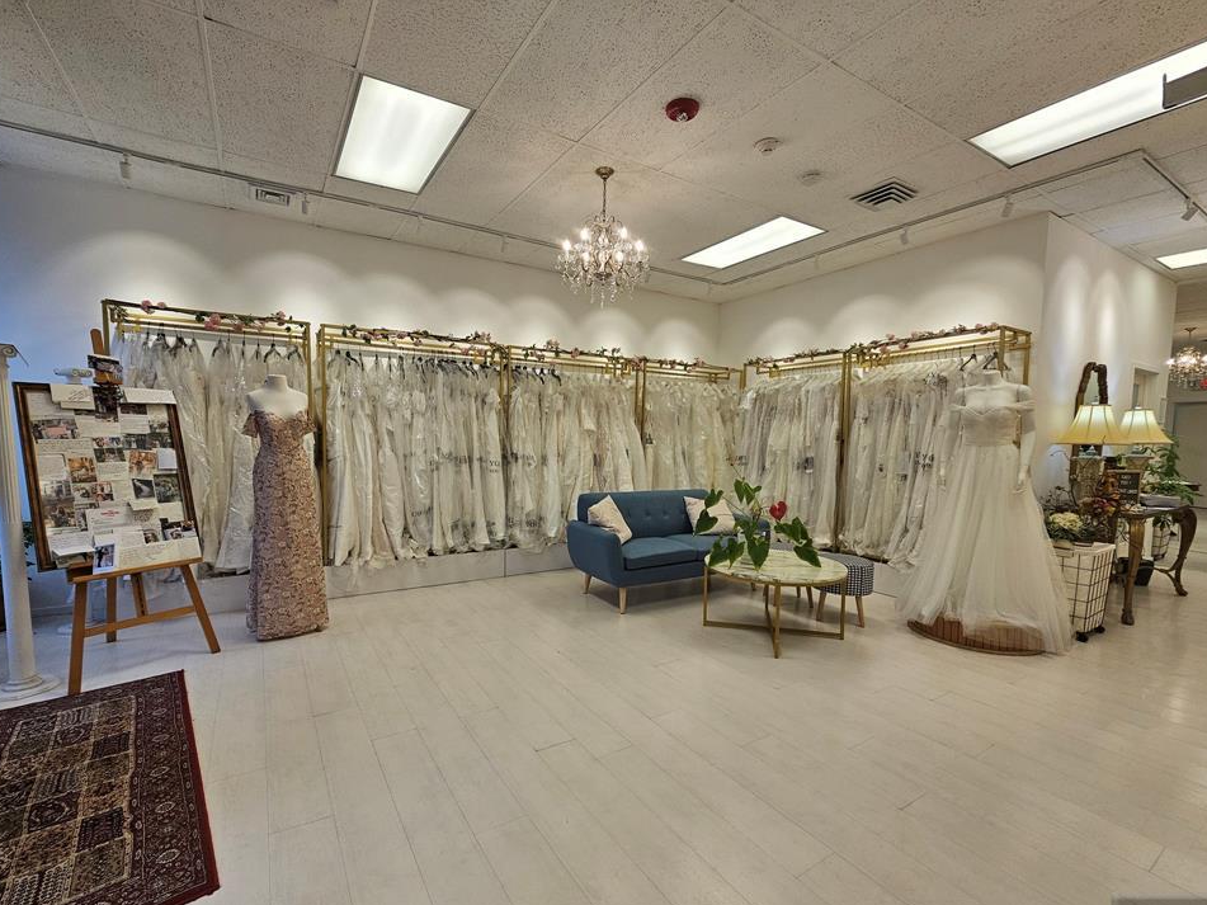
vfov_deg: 85.6
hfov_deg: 102.1
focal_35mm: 14
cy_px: 466
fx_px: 488
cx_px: 590
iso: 64
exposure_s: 1/120
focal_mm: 2.2
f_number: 2.2
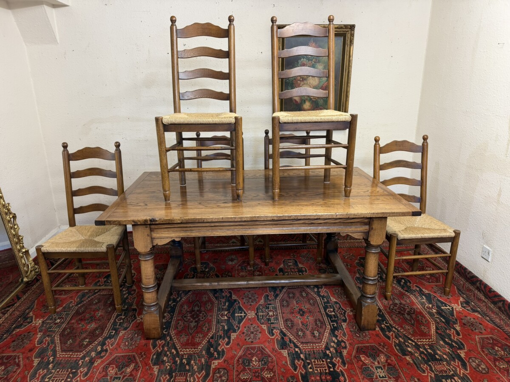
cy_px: 191
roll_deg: +0.7
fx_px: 354
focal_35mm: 24
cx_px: 255
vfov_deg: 56.8
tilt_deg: -17.6
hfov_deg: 71.6
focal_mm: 6.76
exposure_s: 1/50
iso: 125
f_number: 1.78
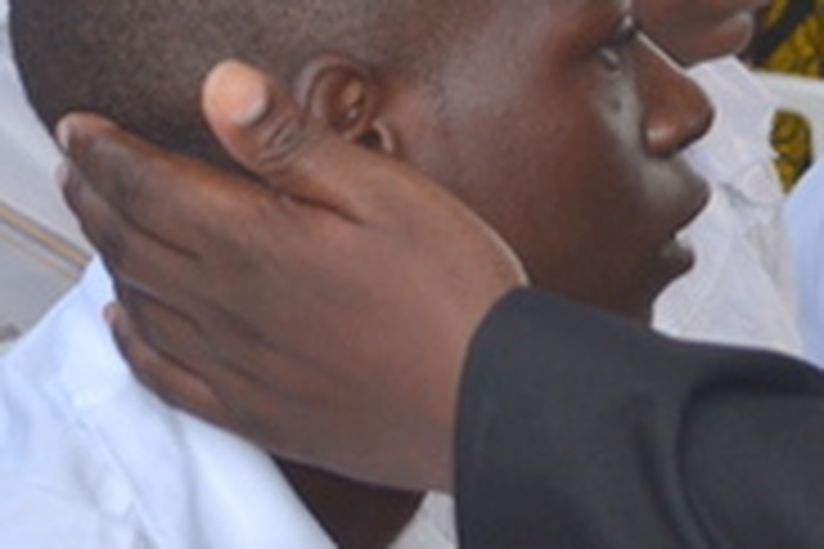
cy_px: -144
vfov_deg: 9.4
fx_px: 3296
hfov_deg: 14.0
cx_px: 892
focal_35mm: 144
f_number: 4
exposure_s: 1/200
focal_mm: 22
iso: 100
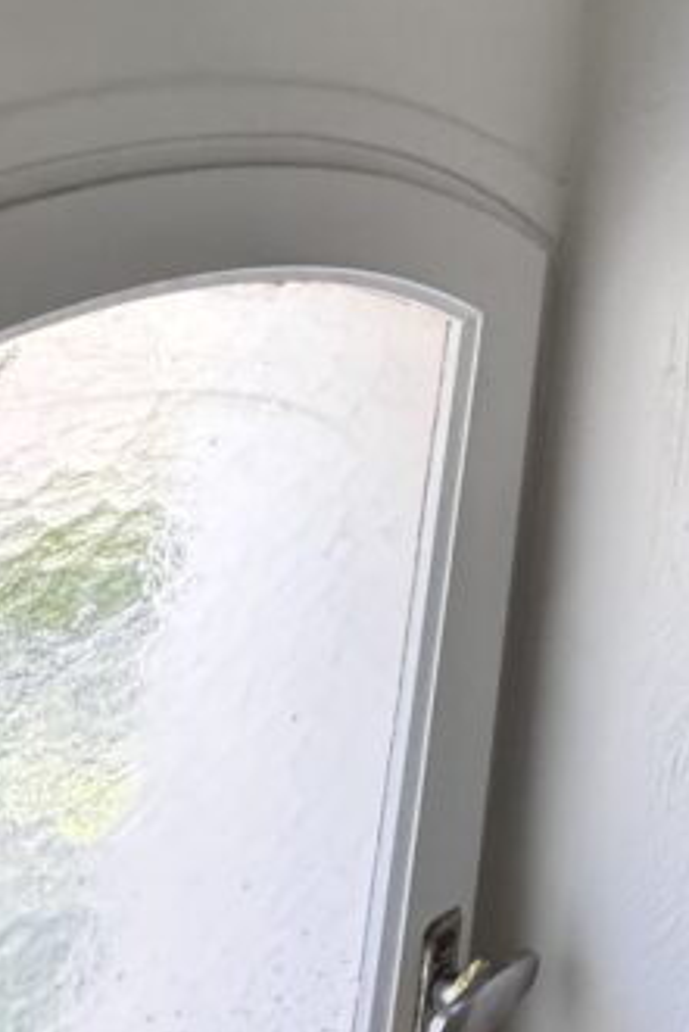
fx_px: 1290
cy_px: -287
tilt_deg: +20.0
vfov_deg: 33.1
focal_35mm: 45
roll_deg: -0.1
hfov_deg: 23.6
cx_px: 1044
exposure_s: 1/60
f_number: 2.2
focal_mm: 2.22
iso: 320
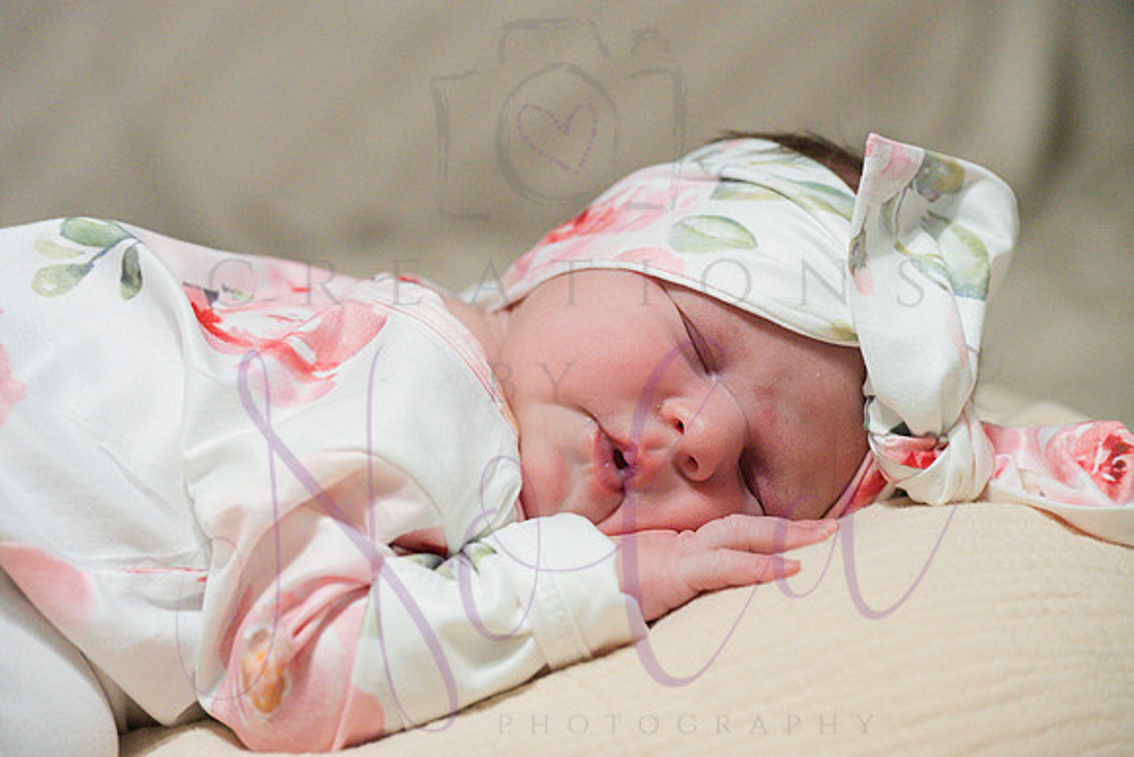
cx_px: 567
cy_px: 378
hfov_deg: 22.4
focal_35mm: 91
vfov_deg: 15.0
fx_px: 2867
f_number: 4.5
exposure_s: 1/320
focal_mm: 91
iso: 3200
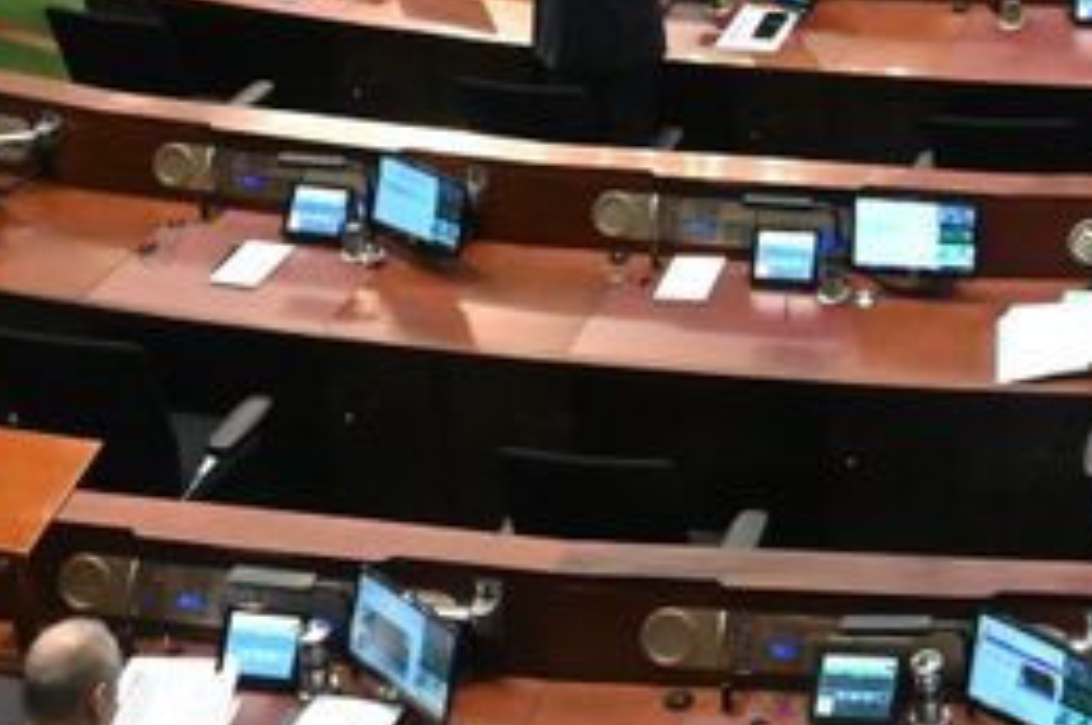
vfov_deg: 12.9
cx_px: 1493
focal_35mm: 95
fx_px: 2878
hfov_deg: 19.5
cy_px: -613
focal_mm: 24
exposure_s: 1/80
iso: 12800
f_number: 6.3
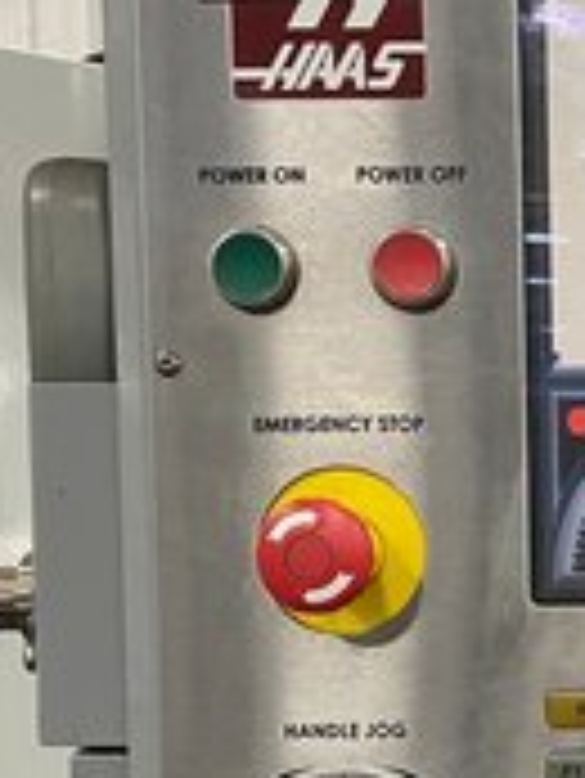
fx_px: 2025
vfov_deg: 21.5
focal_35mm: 90
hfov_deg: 15.5
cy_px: 625
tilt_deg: -2.2
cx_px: 792
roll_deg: +0.3
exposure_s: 1/60
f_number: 1.8
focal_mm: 4.25
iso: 80
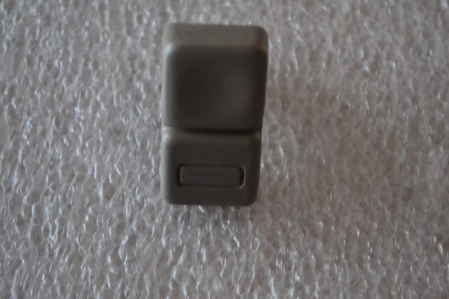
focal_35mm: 82
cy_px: 150
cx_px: 224
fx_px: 1029
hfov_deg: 24.6
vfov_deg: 16.6
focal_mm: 55
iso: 3200
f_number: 5.6
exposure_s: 1/25
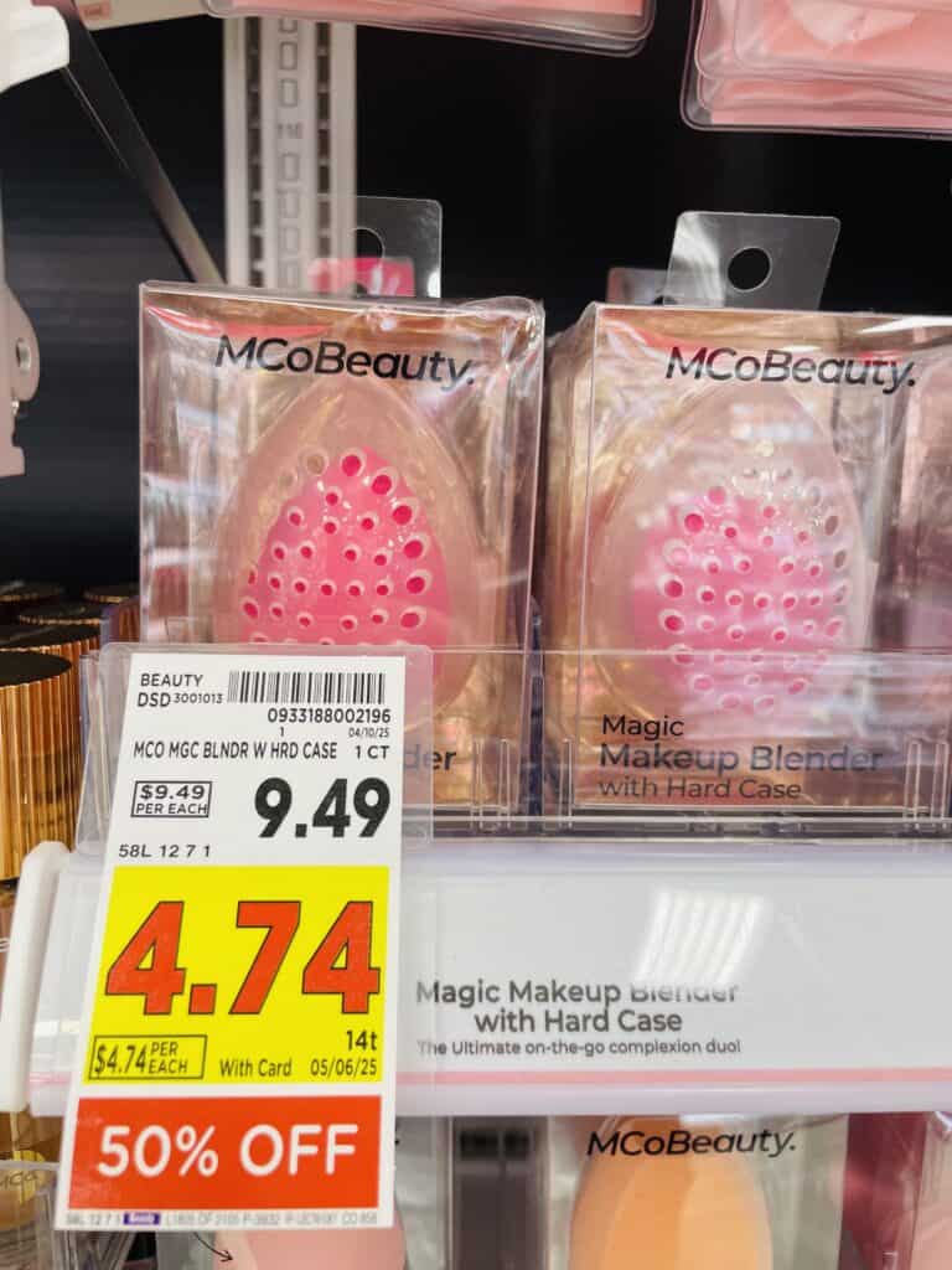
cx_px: 476
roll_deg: -0.2
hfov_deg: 53.1
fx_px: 953
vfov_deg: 67.3
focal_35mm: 26
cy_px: 635
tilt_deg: -8.9
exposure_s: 1/64
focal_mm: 4.2
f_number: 1.6
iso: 64
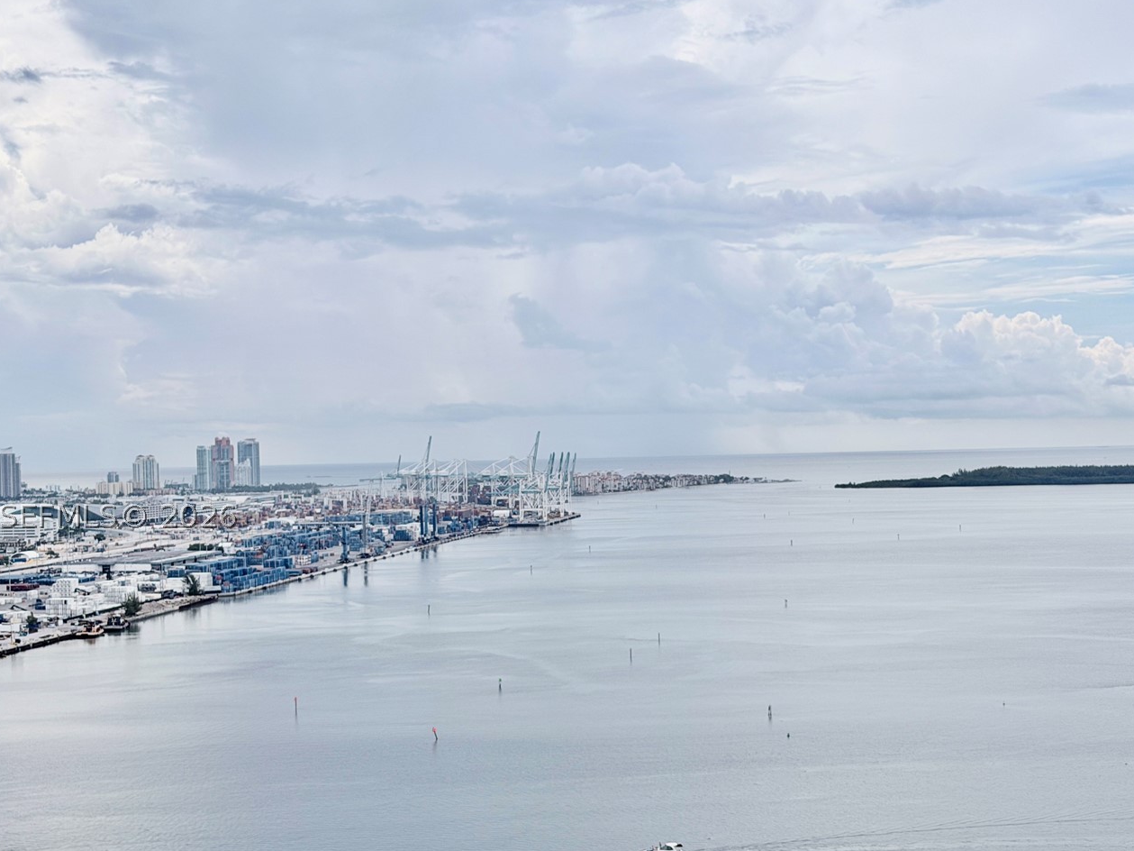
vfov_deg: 24.0
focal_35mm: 61
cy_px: 516
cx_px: 513
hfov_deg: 31.7
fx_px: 1998
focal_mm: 6.76
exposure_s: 1/7143
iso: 80
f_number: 1.78
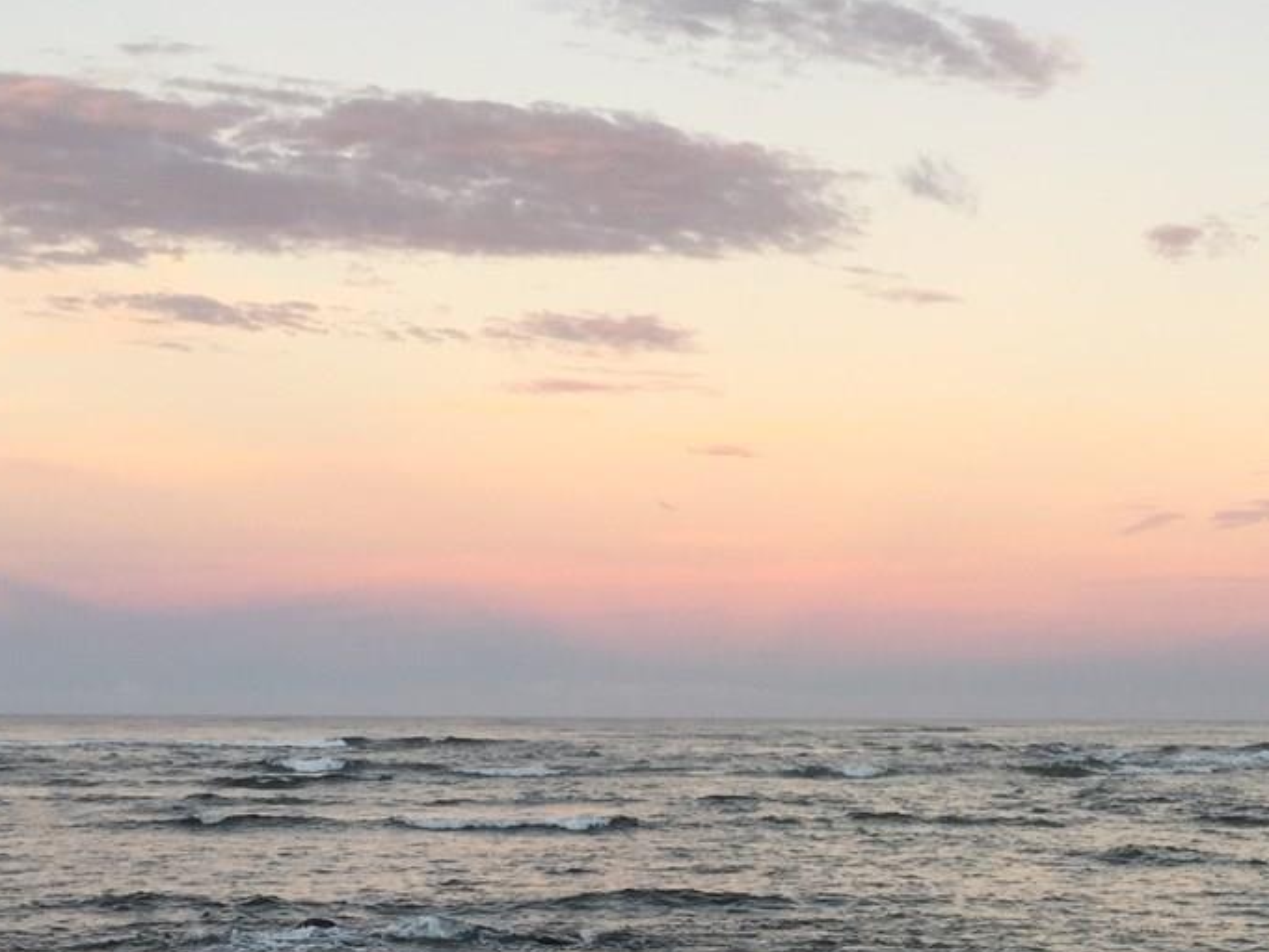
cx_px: 932
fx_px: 2494
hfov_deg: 28.2
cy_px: 785
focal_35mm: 68
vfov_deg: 21.3
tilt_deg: -1.3
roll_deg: -1.9
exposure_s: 1/60
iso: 32
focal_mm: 4.15
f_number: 2.2
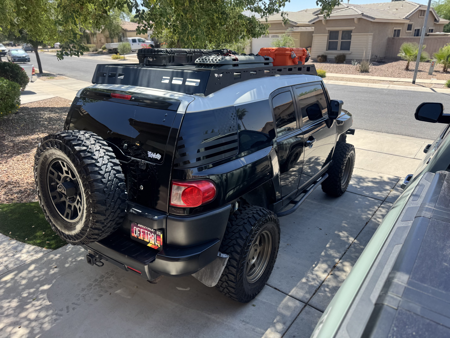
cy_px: 169
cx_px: 225
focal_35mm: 24
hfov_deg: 71.6
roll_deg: +0.8
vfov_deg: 56.8
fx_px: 312
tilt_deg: -24.6
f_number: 1.78
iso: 80
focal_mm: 6.76
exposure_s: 1/1094
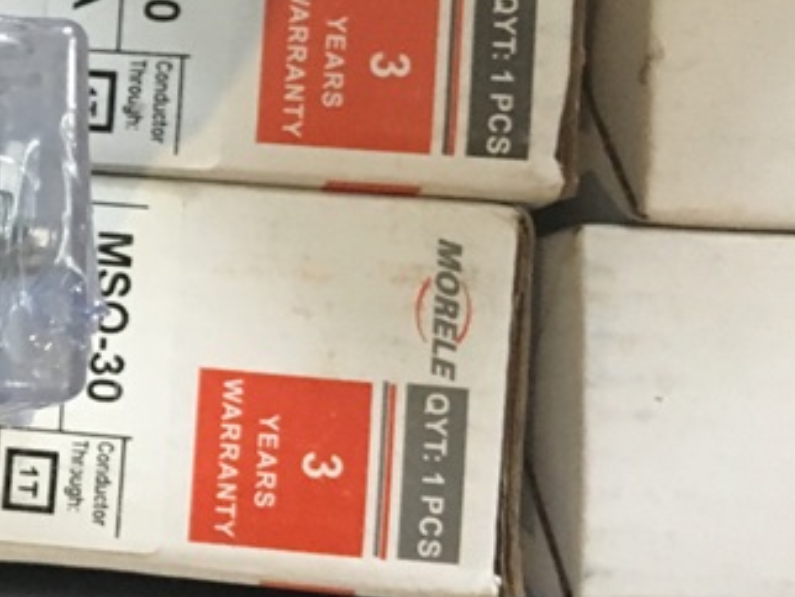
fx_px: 1862
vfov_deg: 18.2
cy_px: 260
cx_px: -272
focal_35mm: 81
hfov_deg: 21.5
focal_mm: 4.15
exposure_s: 1/17
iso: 200
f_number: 2.2
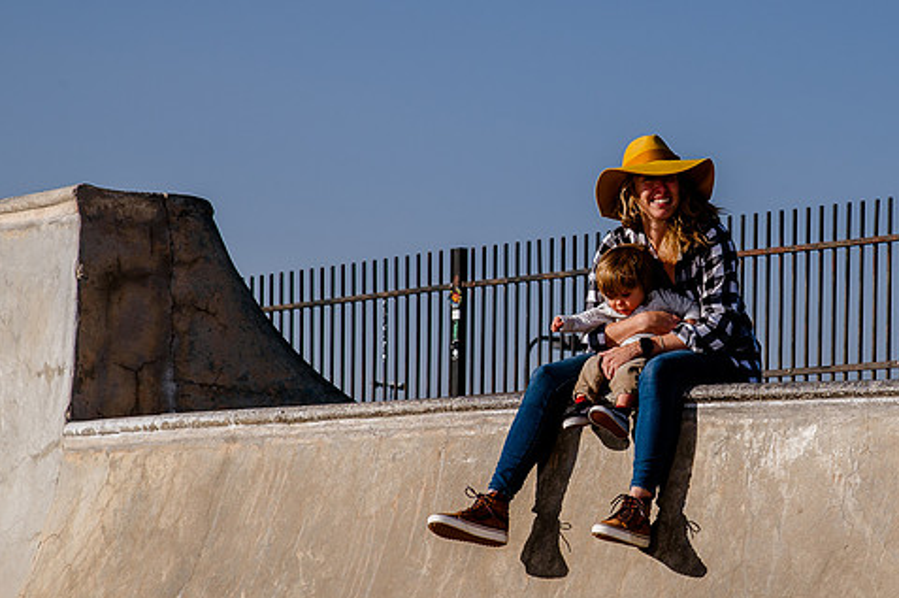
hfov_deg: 12.1
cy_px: 267
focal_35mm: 169
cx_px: 656
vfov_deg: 8.1
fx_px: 4216
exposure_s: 1/640
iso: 200
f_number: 10
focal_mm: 98
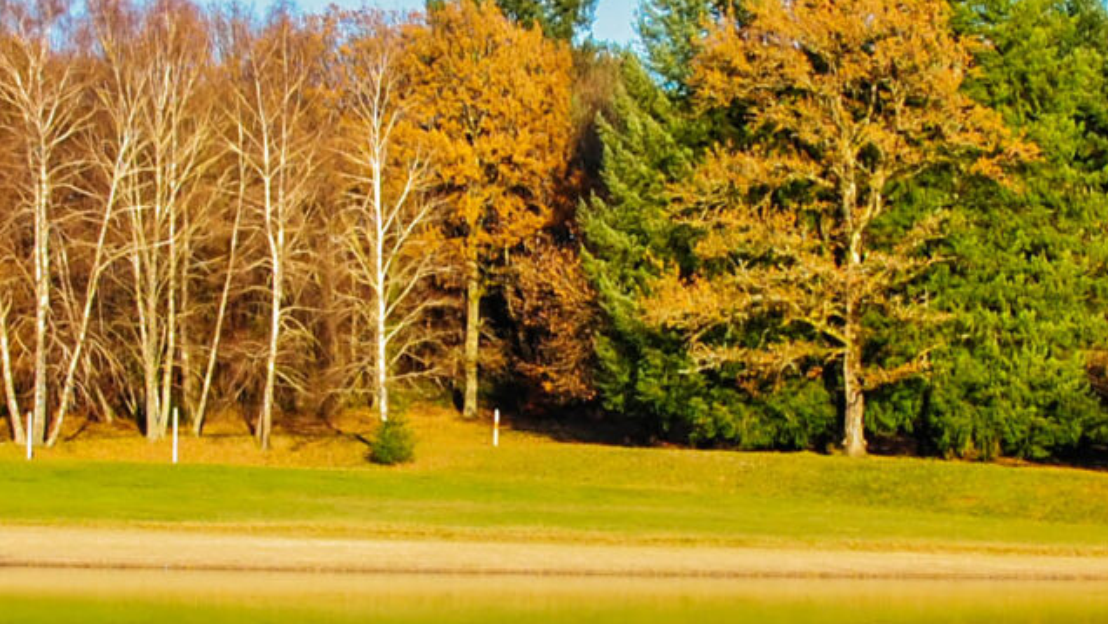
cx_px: 544
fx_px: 3350
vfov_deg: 10.6
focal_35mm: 114
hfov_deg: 18.8
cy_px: 333
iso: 200
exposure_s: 1/160
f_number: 9
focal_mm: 18
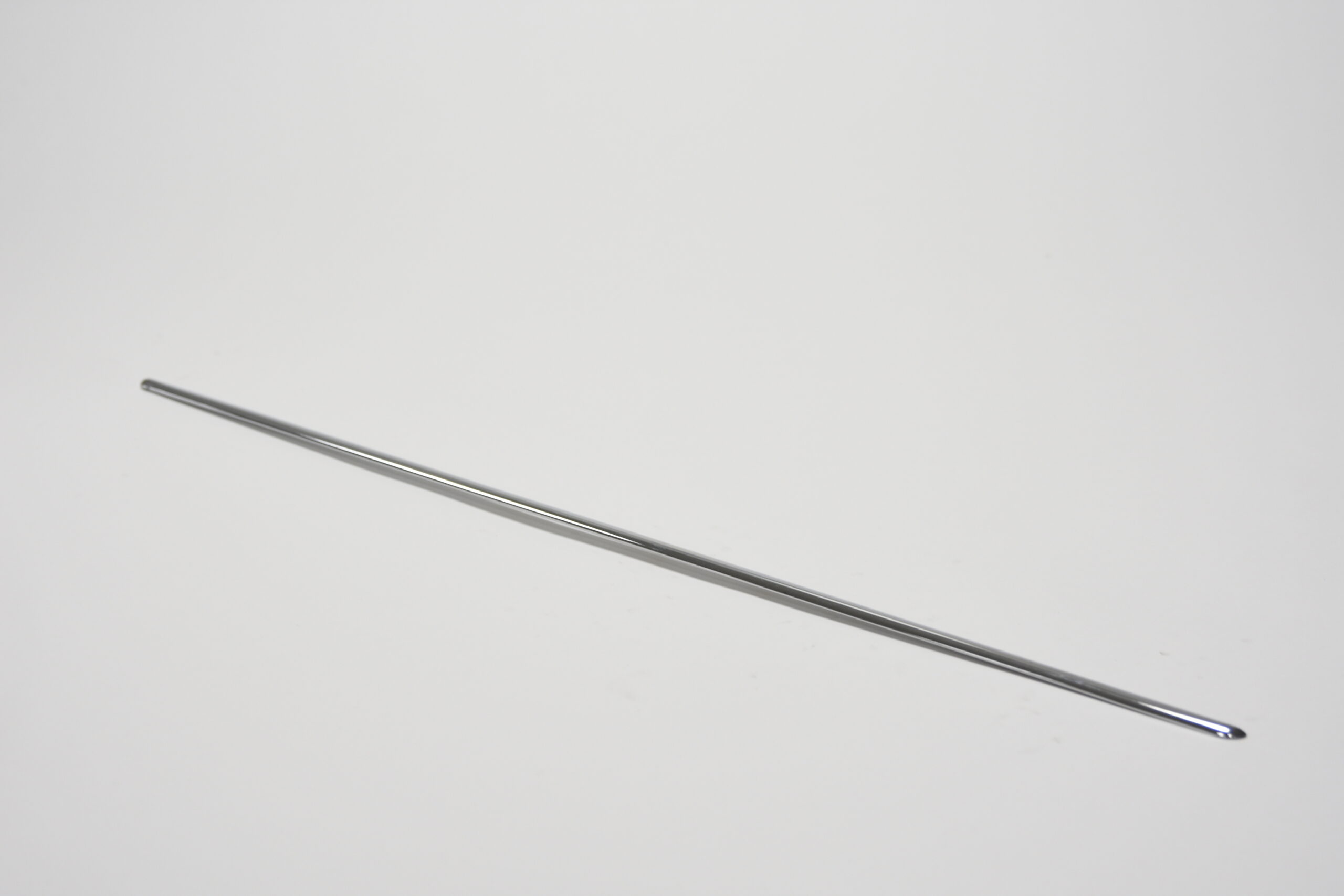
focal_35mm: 63
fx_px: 2352
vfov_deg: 21.6
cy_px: 448
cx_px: 672
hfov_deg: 31.9
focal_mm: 42
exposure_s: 1/100
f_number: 2.8
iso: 320
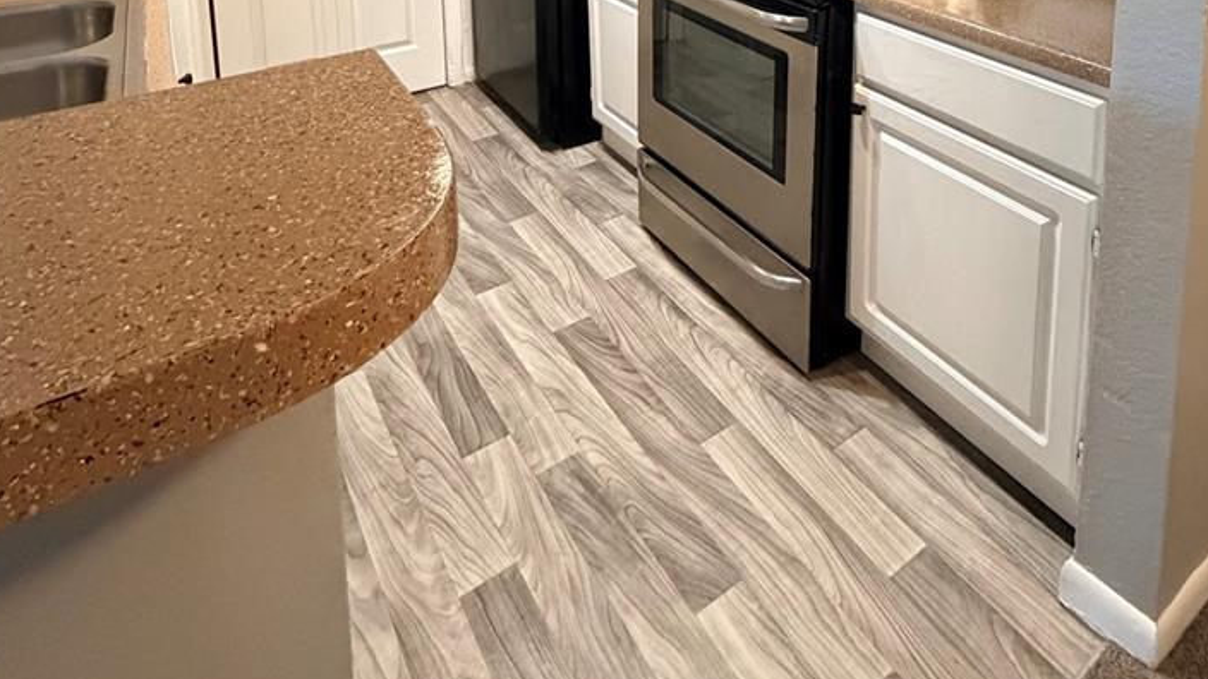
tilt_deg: -6.9
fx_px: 833
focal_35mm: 26
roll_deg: -0.6
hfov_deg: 71.2
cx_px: 722
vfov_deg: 35.2
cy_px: -132
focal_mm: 2.22
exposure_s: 1/60
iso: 800
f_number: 2.2
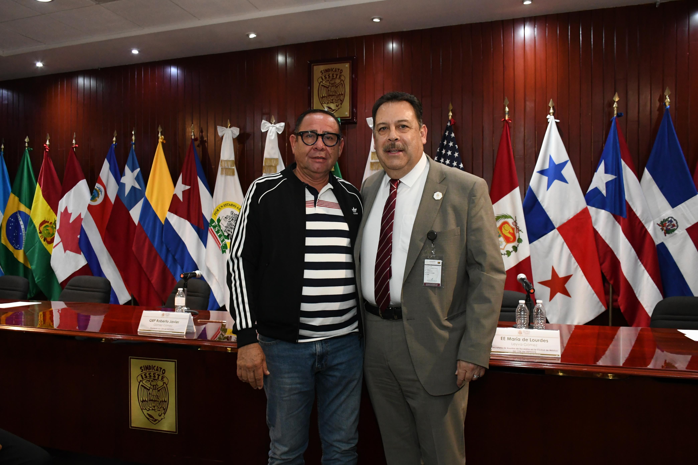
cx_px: 349
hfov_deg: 67.4
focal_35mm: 27
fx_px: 523
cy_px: 232
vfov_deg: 47.9
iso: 3200
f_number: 5.6
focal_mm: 18
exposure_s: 1/100
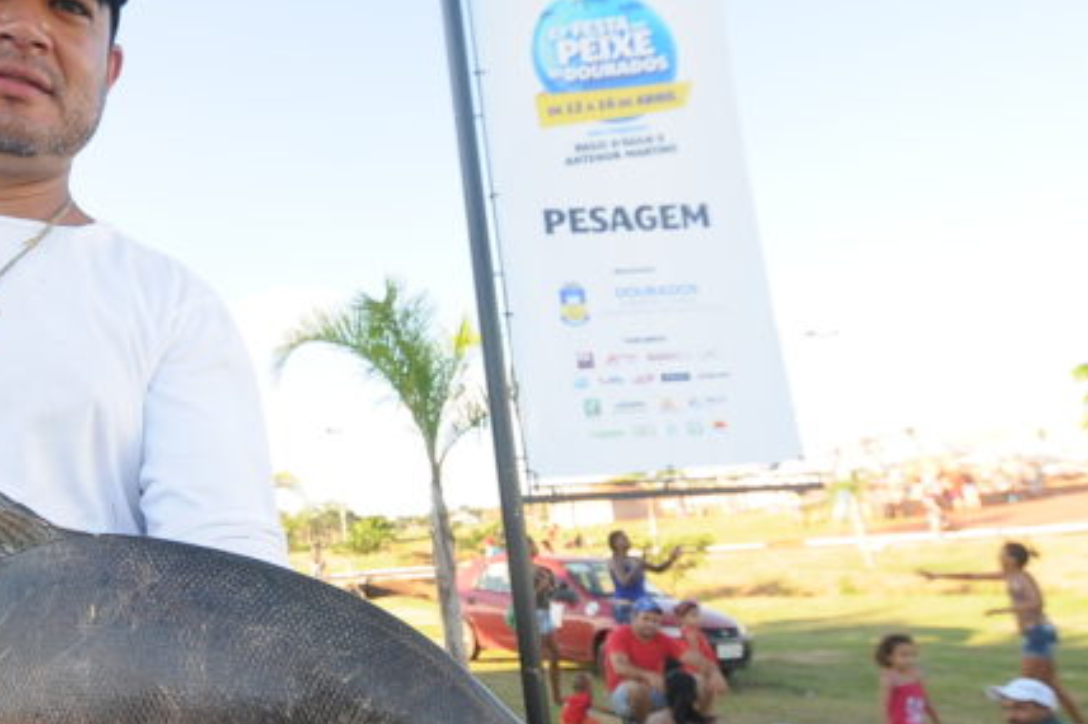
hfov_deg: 60.0
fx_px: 846
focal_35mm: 28
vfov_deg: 45.8
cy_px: 466
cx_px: 208
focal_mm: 10
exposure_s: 1/250
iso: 400
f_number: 4.5
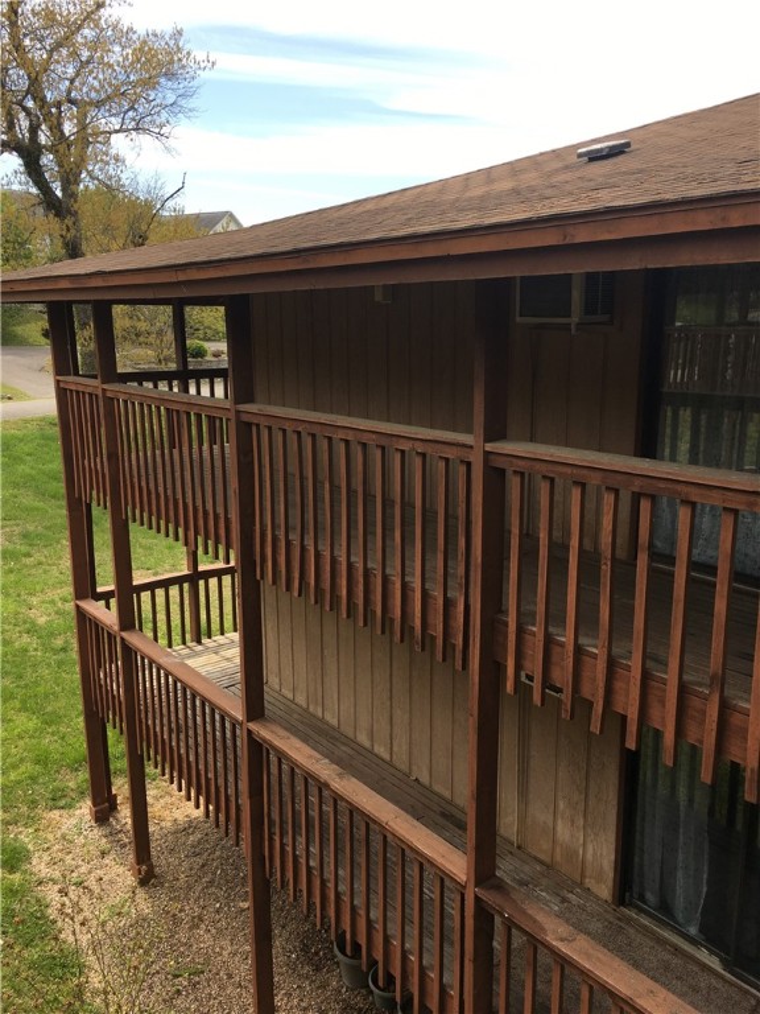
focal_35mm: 29
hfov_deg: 48.2
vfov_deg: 61.7
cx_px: 380
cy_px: 507
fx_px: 849
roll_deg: -0.6
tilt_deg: -11.5
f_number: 2.2
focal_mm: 4.15
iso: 25
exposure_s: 1/693
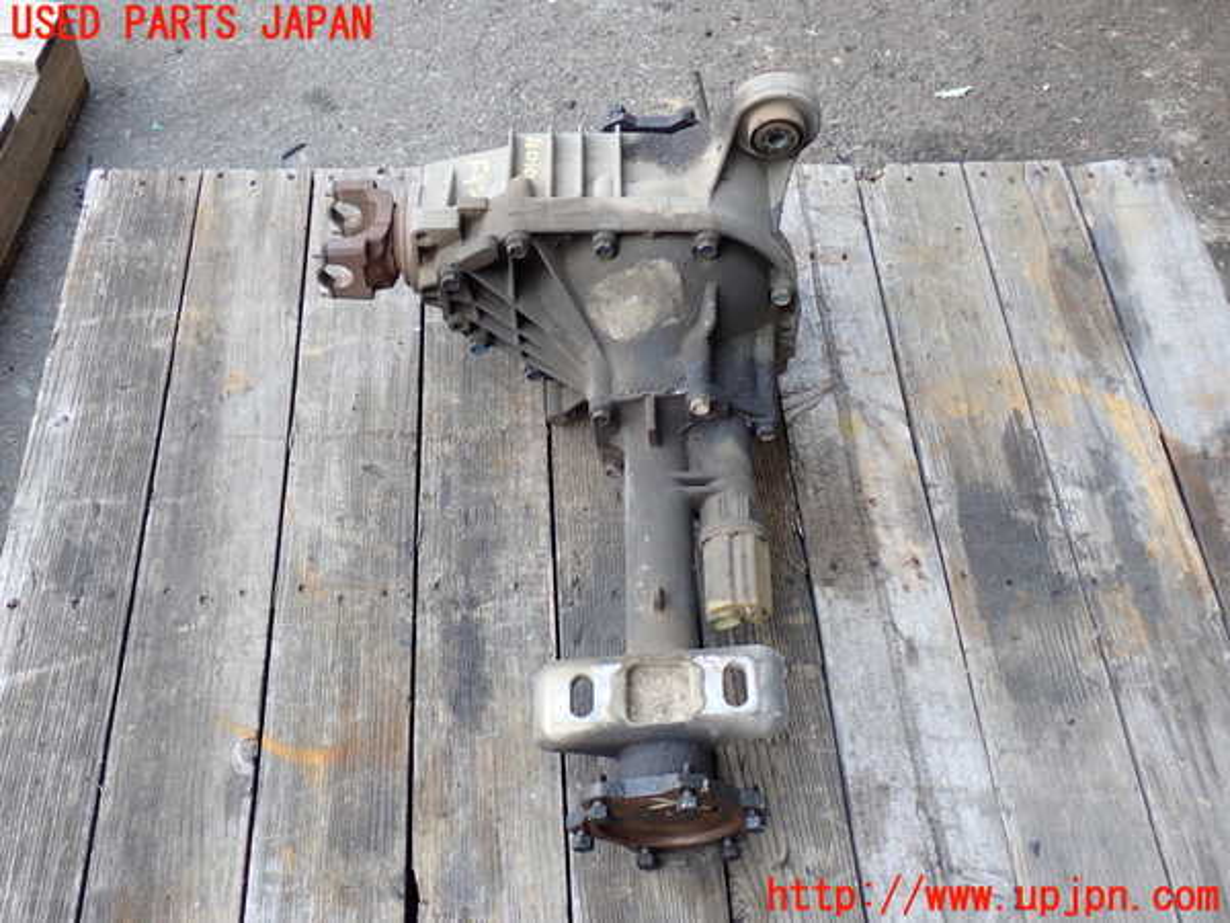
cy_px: 462
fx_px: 1457
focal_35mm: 41
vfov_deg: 35.1
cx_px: 615
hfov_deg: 45.8
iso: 125
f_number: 2.8
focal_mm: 7.31
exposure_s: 1/80
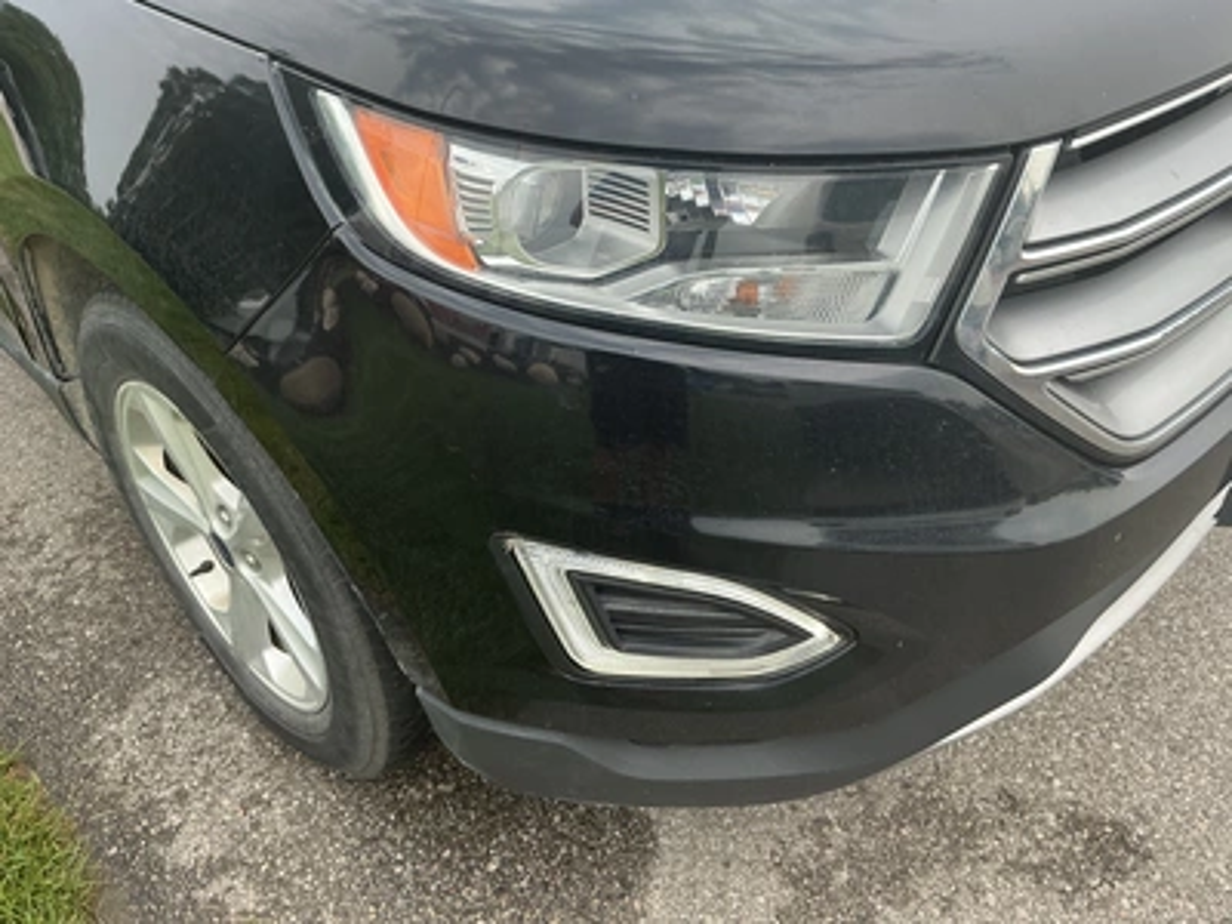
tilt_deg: -36.6
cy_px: 462
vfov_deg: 49.7
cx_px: 616
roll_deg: +0.3
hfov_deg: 63.4
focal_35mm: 28
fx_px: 997
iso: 20
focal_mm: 3
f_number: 1.8
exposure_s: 1/171
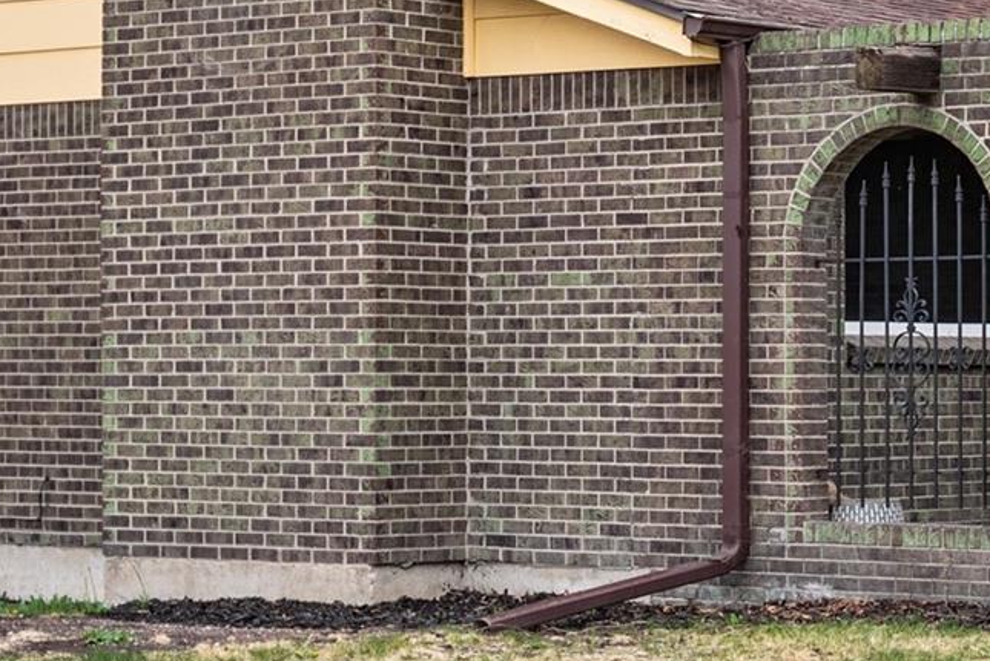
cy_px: 322
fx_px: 3412
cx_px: 1130
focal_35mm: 124
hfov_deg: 16.0
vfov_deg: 11.1
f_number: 1.8
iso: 200
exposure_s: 1/320
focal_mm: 50
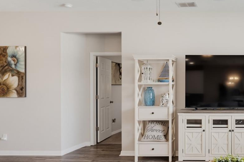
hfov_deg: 47.5
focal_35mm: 35
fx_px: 237
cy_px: 95
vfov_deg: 37.7
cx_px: 230
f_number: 13
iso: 1600
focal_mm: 17
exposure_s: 1/60
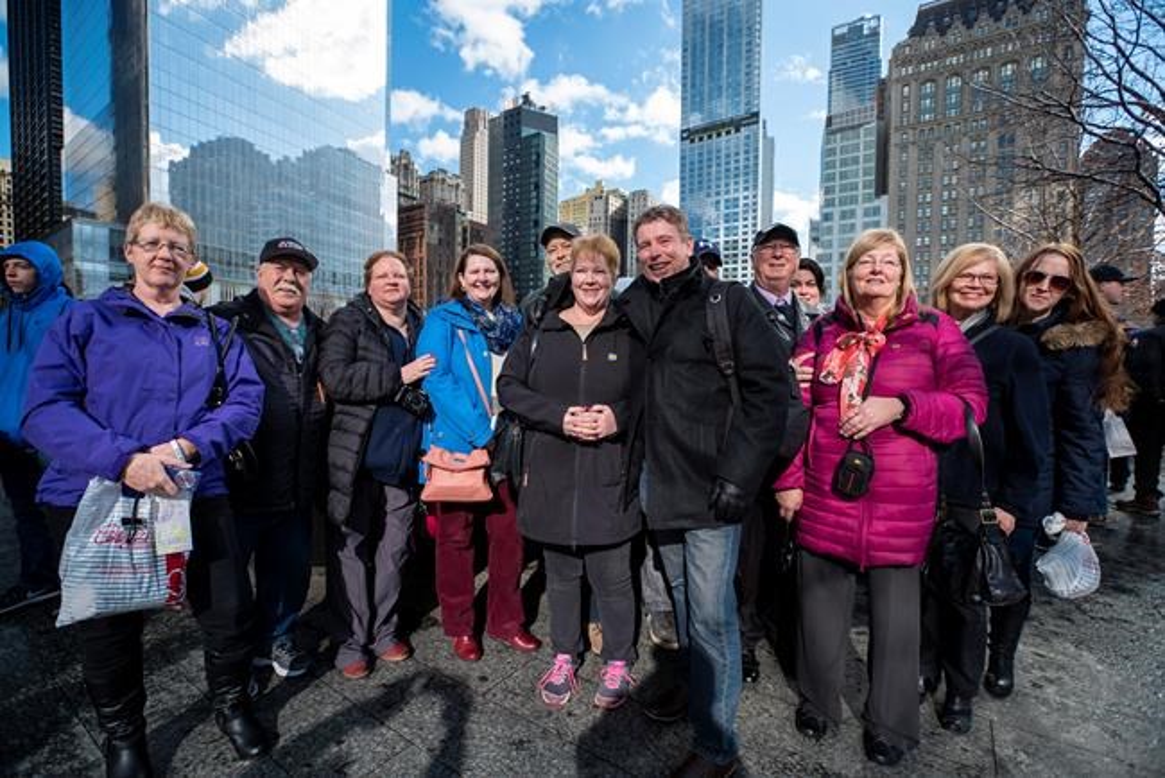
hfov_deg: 96.7
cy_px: 389
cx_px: 582
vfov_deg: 73.8
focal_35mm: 16
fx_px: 518
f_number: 4
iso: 160
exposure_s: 1/800
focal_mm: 16
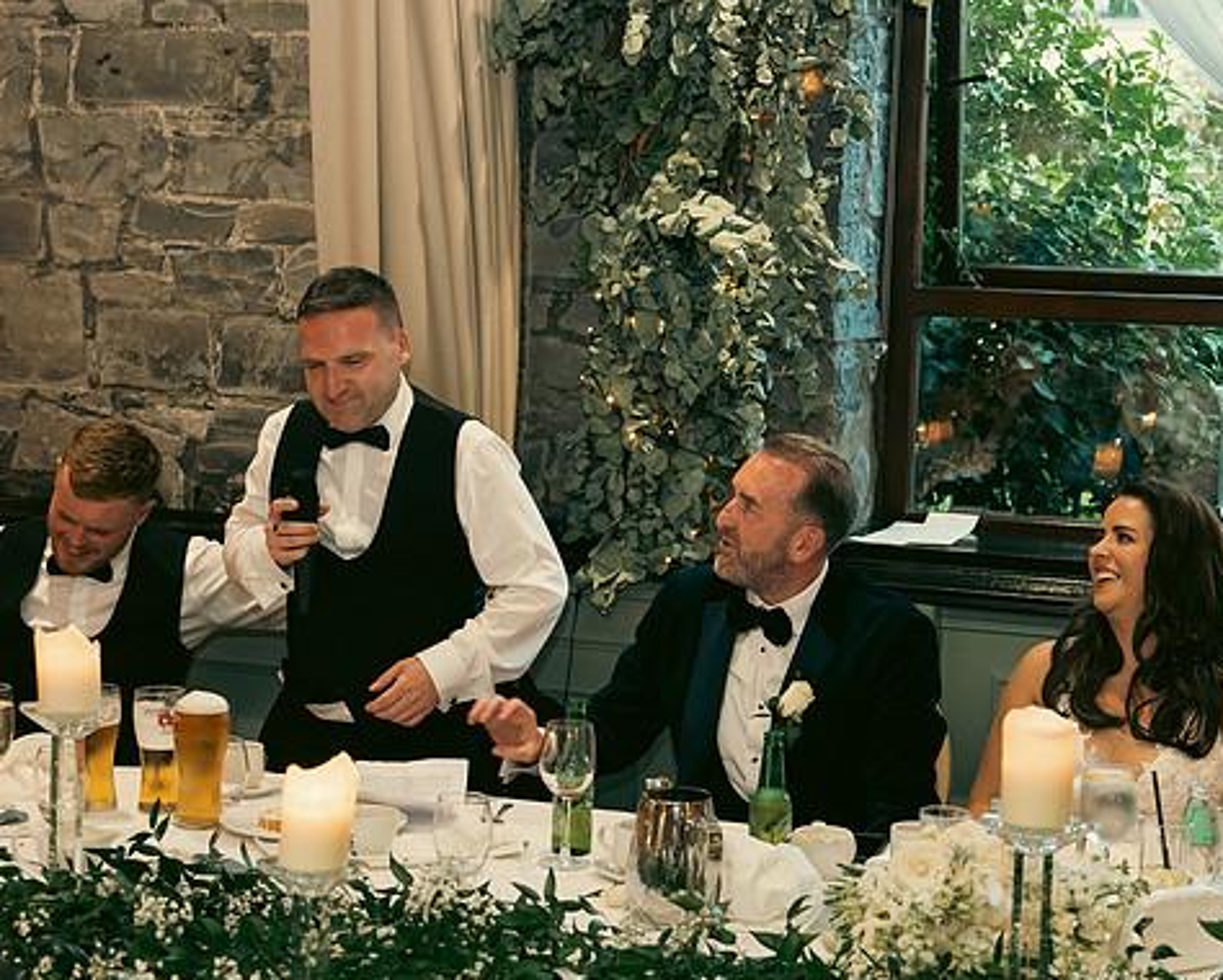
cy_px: 496
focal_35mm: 70
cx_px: 583
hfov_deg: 27.1
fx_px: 2536
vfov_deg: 21.9
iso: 2500
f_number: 3.5
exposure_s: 1/160
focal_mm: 41
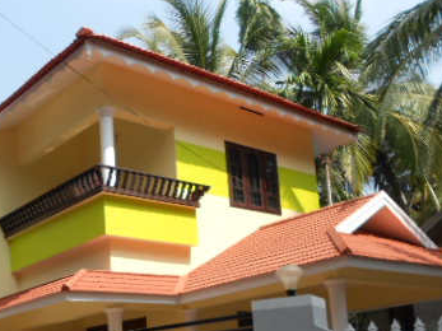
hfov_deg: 39.6
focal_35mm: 48
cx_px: 185
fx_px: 613
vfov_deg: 29.5
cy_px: 267
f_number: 3.2
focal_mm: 4.6
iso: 80
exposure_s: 1/500
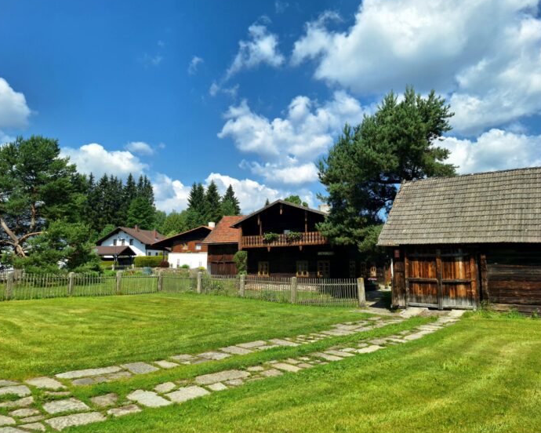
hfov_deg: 68.1
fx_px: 400
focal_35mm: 25
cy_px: 215
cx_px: 280
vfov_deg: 56.8
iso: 40
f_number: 1.8
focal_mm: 5.54
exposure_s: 1/2500
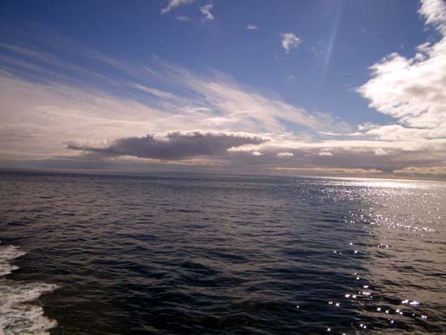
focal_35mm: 35
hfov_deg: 52.6
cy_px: 168
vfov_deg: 40.7
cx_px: 223
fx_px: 451
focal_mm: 5.8
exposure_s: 1/2000
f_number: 4.3
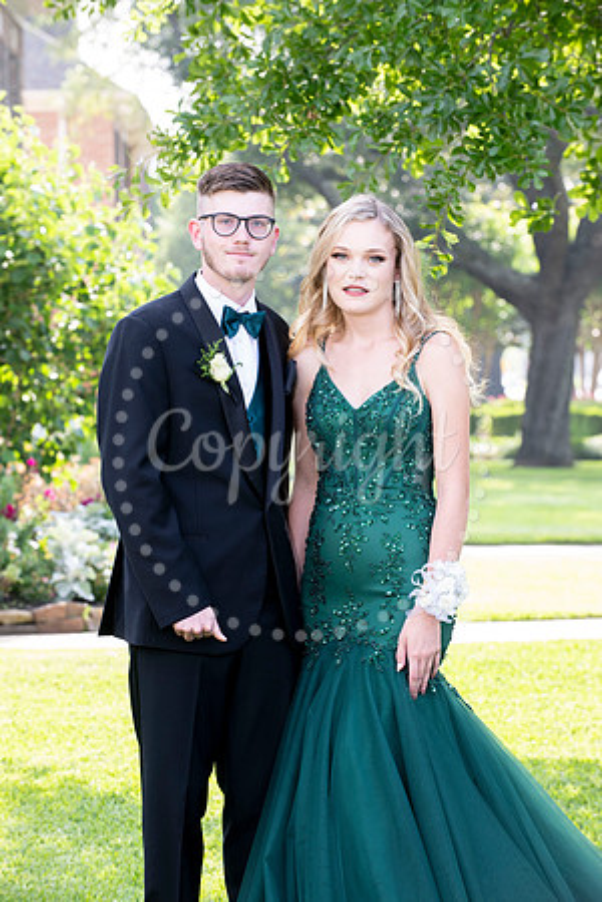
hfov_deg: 9.8
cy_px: 451
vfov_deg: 14.7
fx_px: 3511
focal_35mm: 140
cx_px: 301
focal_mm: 140
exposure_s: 1/60
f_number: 7.1
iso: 250
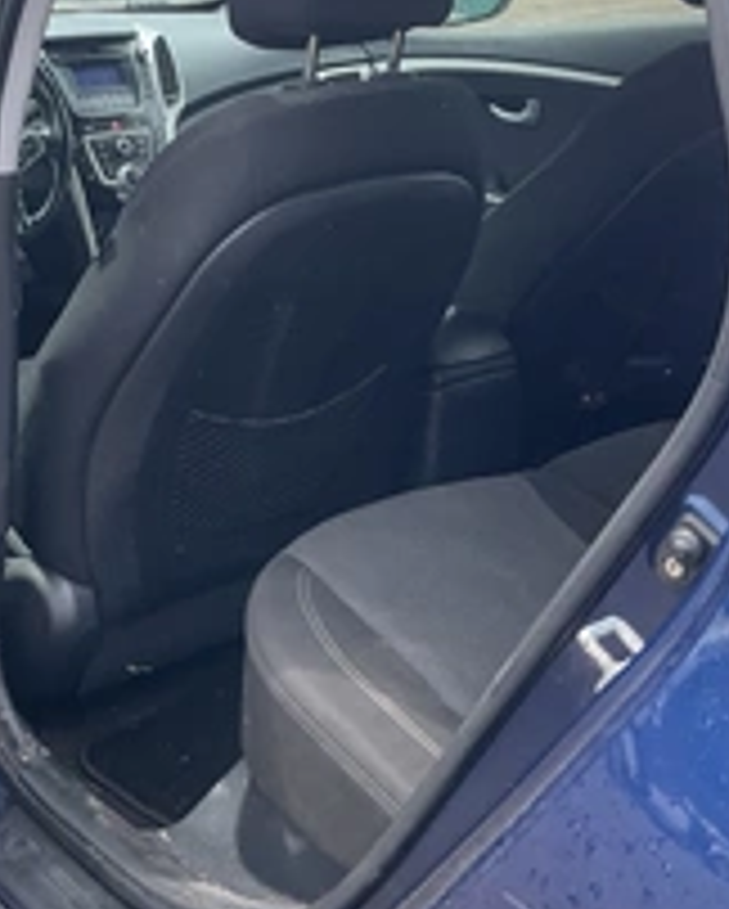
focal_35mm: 56
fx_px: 1508
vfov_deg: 33.4
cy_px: 338
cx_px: 140
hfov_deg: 26.6
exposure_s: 1/327
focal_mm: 3
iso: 25
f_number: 1.8
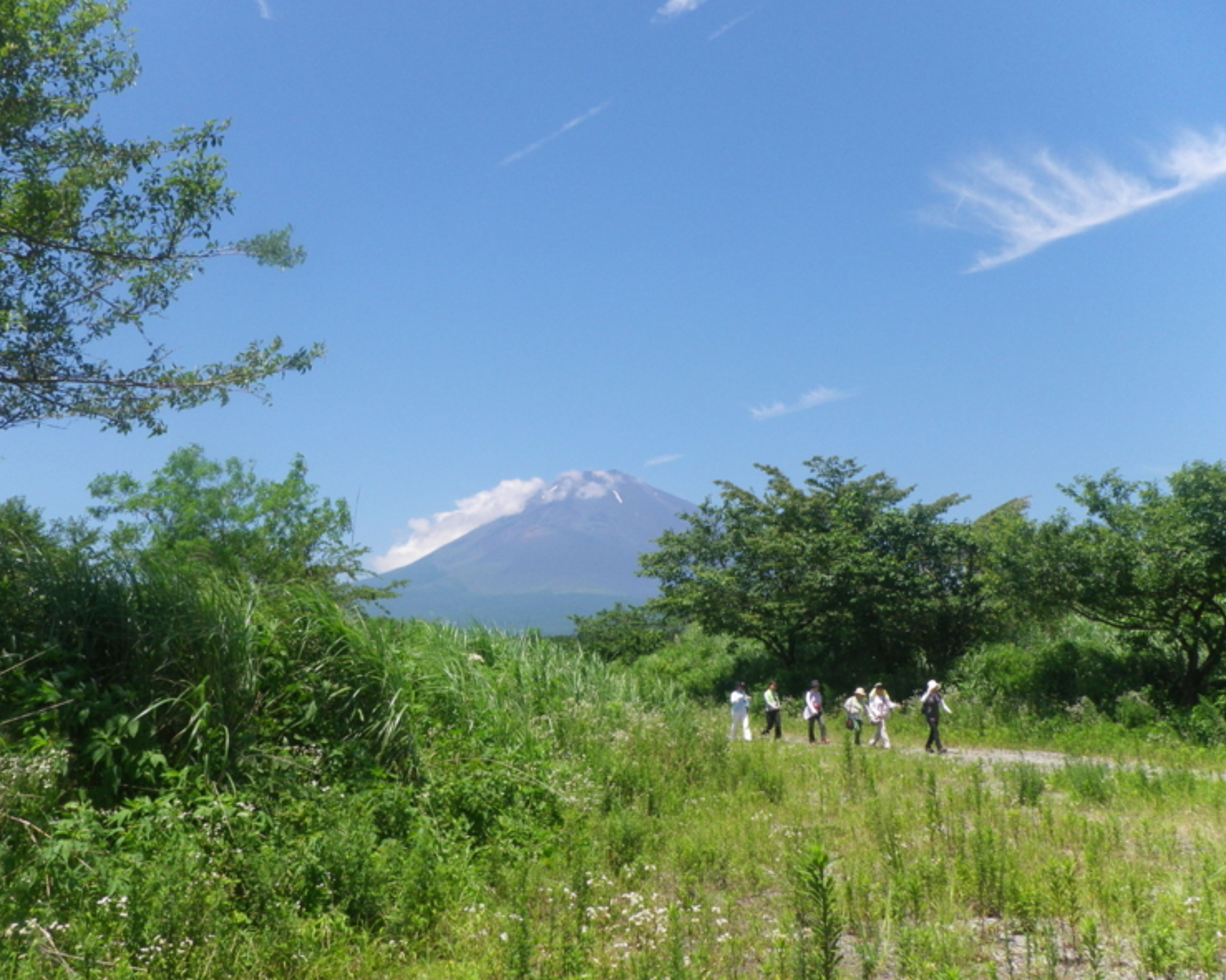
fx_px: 1342
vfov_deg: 40.1
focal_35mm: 37
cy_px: 484
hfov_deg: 49.0
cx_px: 569
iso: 64
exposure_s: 1/200
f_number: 6.3
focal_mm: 6.2
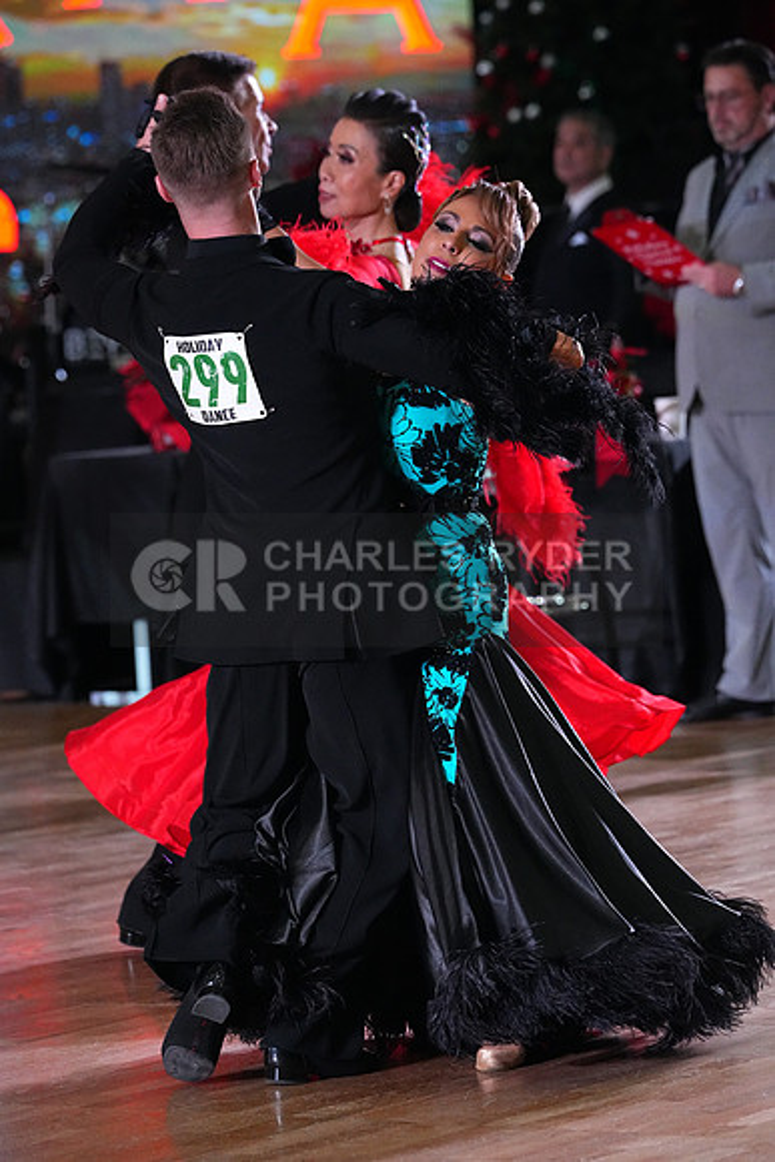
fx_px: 6454
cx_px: 388
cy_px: 581
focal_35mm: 200
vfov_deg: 10.3
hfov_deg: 6.9
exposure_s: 1/400
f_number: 5.6
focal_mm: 200
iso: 10000
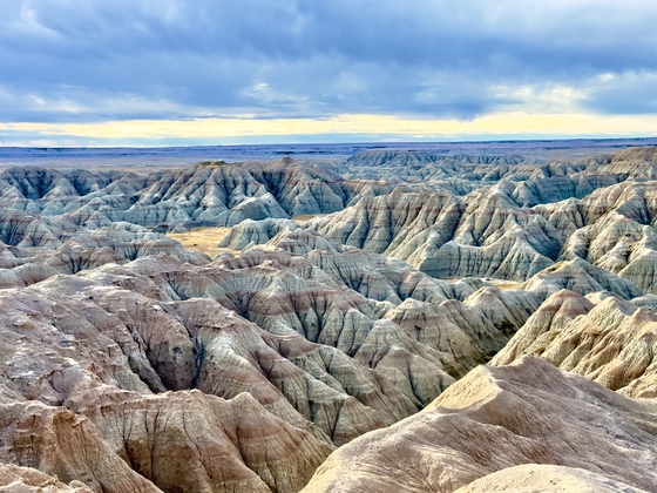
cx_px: 328
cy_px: 246
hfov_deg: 39.7
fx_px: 911
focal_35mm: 48
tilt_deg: -8.4
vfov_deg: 30.3
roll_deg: +1.6
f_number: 1.78
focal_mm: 6.86
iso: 64
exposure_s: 1/1848
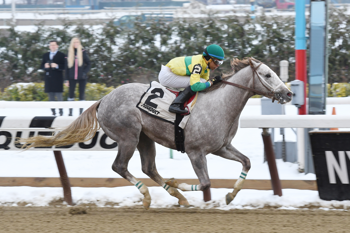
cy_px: 116
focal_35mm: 248
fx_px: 2406
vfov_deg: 5.6
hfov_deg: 8.3
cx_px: 175
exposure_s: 1/500
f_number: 11
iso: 800
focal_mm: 165
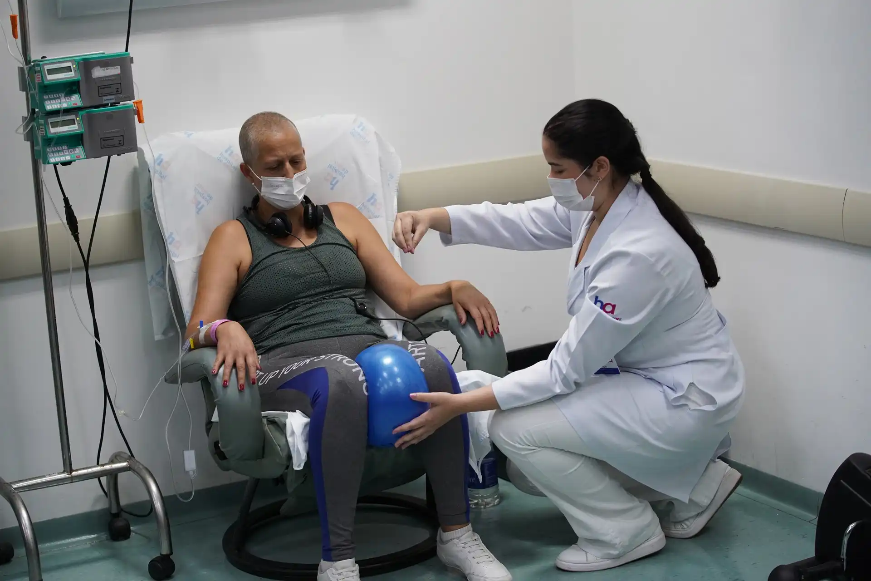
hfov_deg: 28.8
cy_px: 290
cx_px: 436
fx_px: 1693
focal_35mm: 70
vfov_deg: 19.5
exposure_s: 1/400
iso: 2000
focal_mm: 70
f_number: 2.8
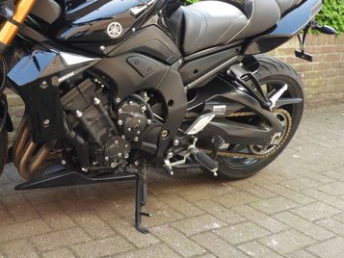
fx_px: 427
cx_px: 48
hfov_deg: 41.1
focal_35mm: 43
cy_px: 55
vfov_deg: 32.8
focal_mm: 4.3
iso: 100
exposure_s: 1/80
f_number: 3.3
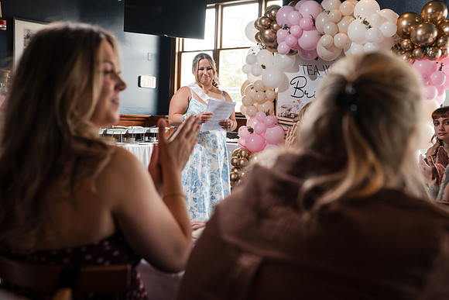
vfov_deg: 27.5
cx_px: 224
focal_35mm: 49
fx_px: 611
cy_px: 150
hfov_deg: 40.3
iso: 1000
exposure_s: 1/250
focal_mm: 49
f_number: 4
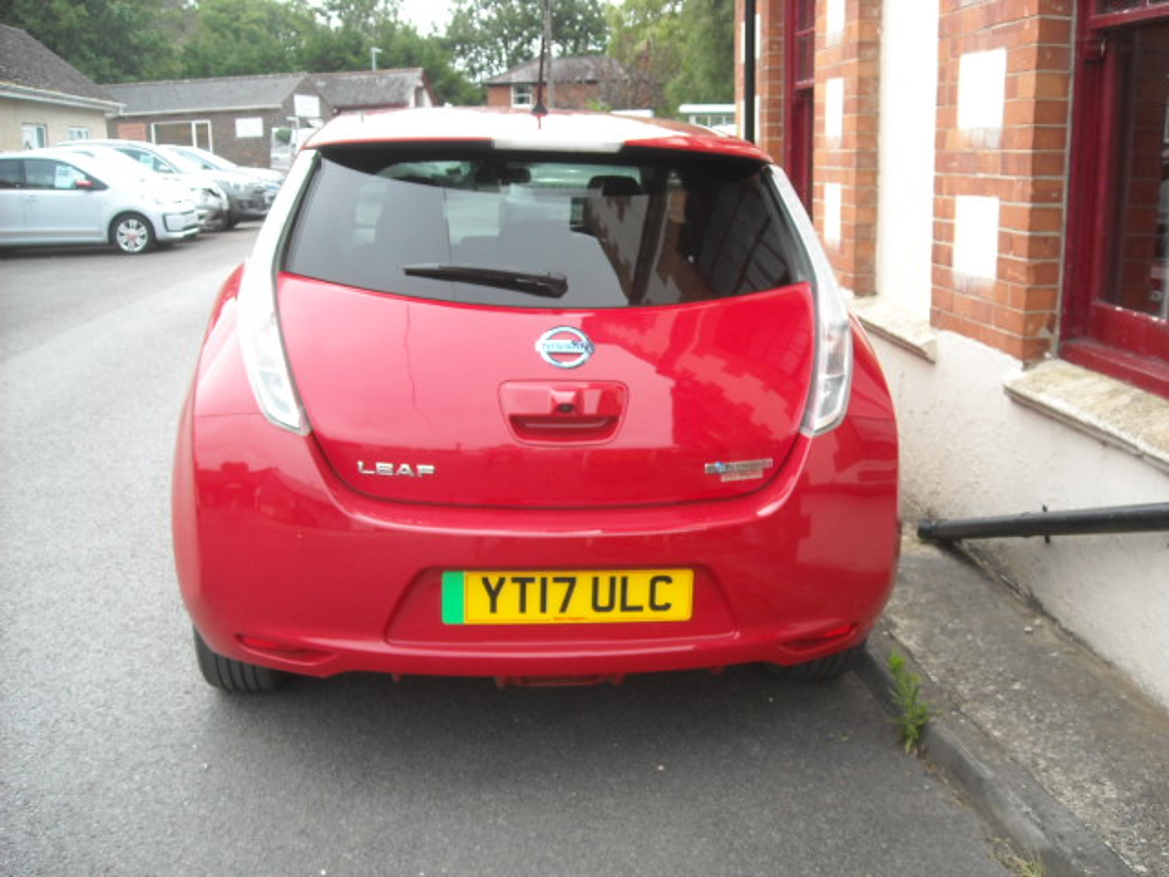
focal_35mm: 35
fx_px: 1182
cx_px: 584
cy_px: 438
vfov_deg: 40.7
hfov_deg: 52.6
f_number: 2.8
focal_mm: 5.7
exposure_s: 1/250
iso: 87
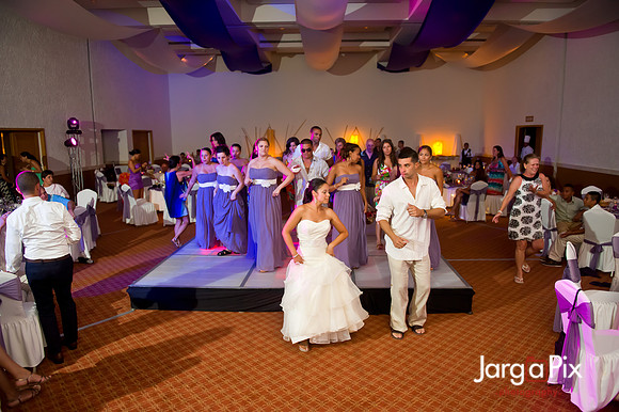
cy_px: 206
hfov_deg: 73.8
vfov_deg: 53.1
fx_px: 412
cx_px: 310
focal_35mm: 24
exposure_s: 1/125
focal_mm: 24
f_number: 3.2
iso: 1600
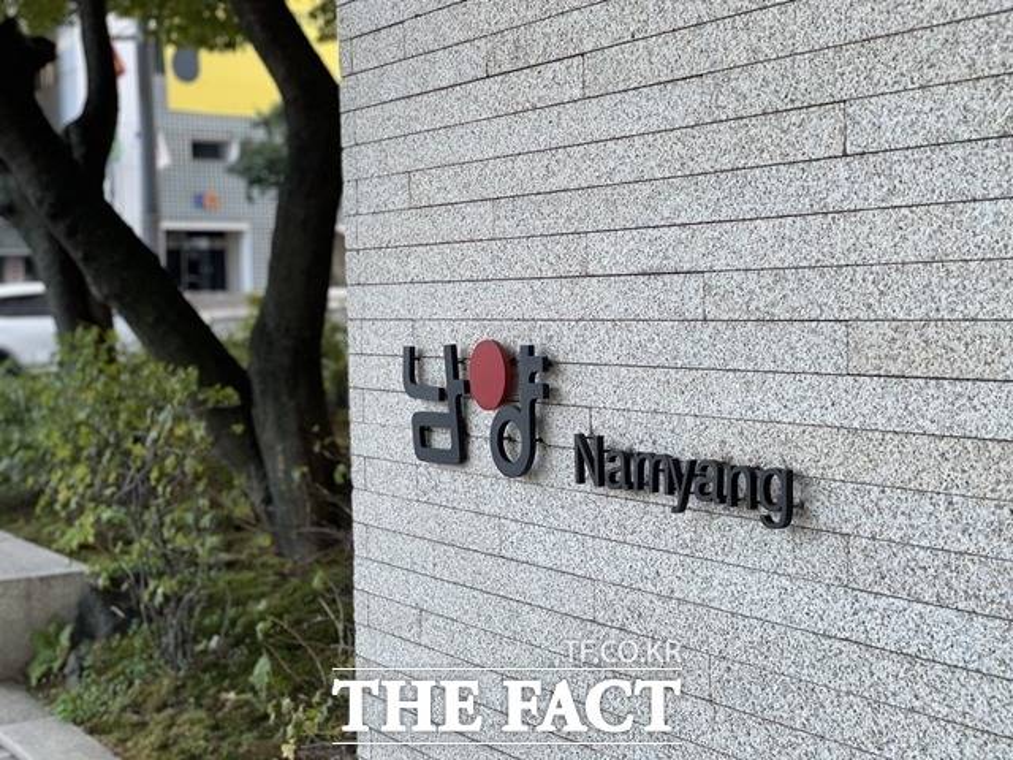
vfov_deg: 28.0
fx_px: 1522
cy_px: 380
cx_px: 506
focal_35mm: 52
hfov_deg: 36.8
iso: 64
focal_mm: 6
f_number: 2
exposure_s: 1/90
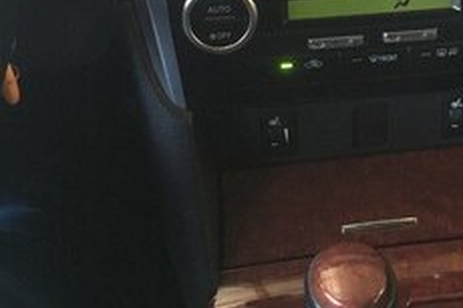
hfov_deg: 30.2
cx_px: 372
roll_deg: -1.2
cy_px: -60
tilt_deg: -27.0
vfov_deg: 19.7
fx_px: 835
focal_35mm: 65
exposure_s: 1/33
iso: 200
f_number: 2.2
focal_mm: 4.15
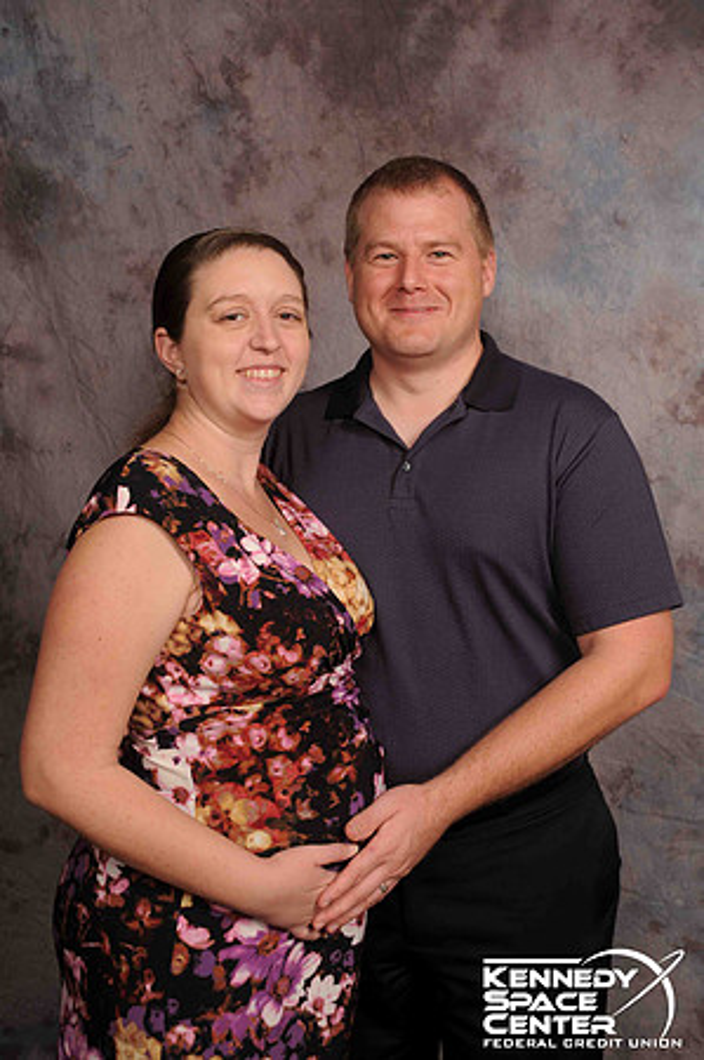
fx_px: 1367
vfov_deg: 42.4
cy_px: 530
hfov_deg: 28.9
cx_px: 352
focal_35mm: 46
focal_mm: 31
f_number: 5.6
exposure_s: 1/125
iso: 200
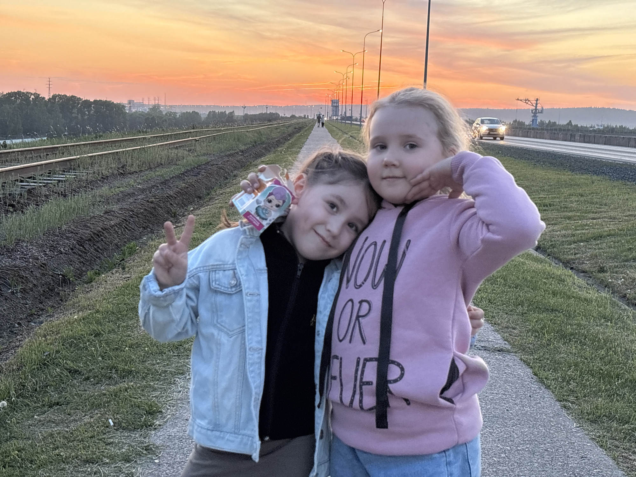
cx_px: 318
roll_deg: -2.2
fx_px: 955
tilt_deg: -7.1
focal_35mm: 52
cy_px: 238
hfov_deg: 36.8
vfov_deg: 28.0
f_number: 1.6
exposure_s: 1/100
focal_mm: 5.96
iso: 40
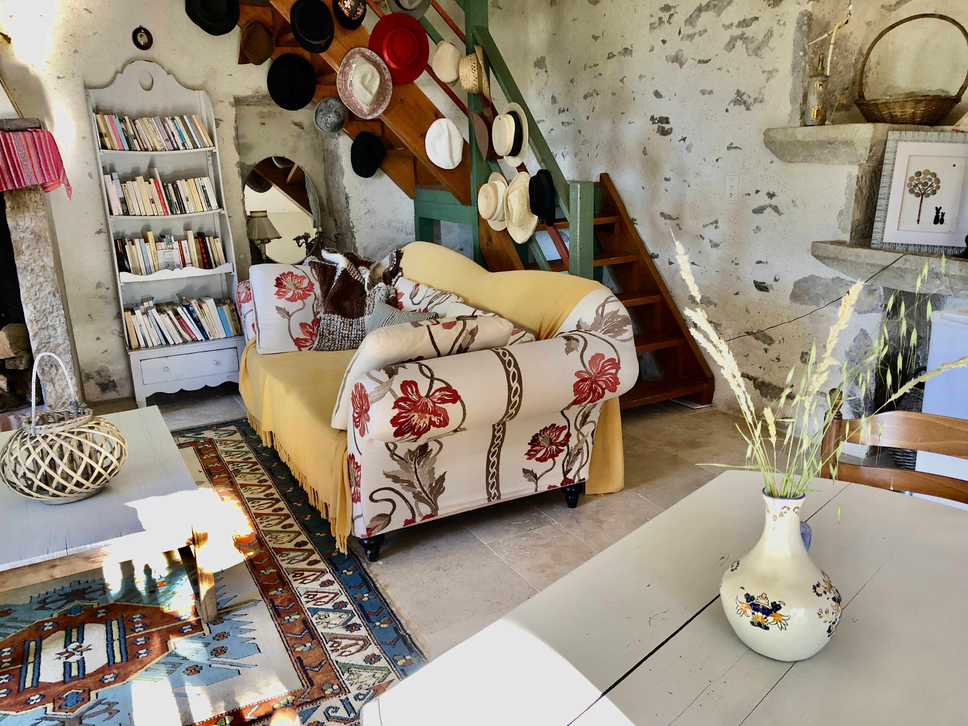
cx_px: 484
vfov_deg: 49.7
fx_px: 783
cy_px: 363
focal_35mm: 28
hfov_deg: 63.4
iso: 40
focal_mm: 4
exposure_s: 1/24
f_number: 1.8
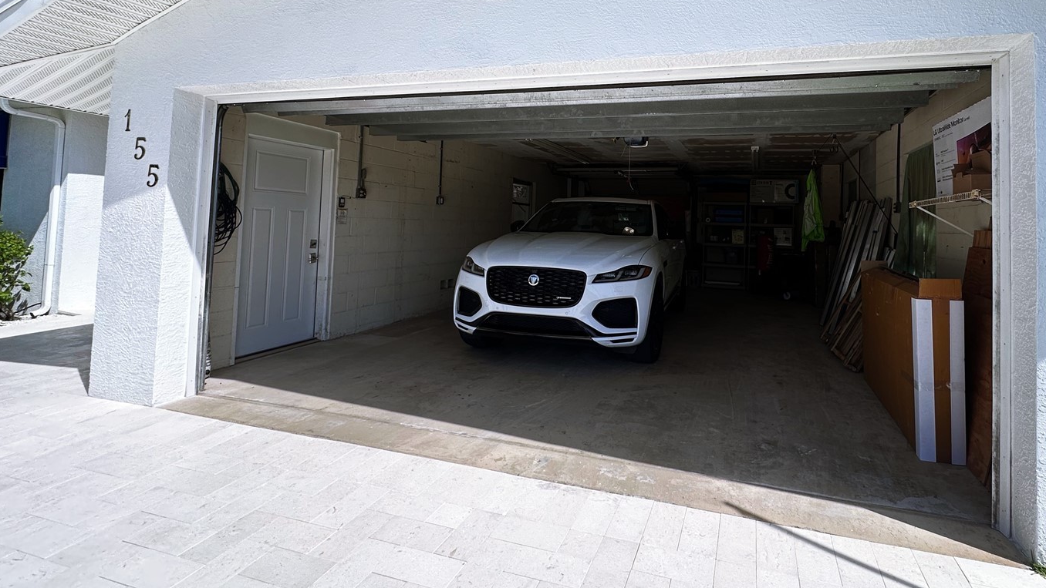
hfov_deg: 91.8
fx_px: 499
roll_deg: -1.5
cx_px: 614
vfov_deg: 59.9
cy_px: 206
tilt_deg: +2.0
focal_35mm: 18
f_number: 2.2
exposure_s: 1/1125
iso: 50
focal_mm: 2.22
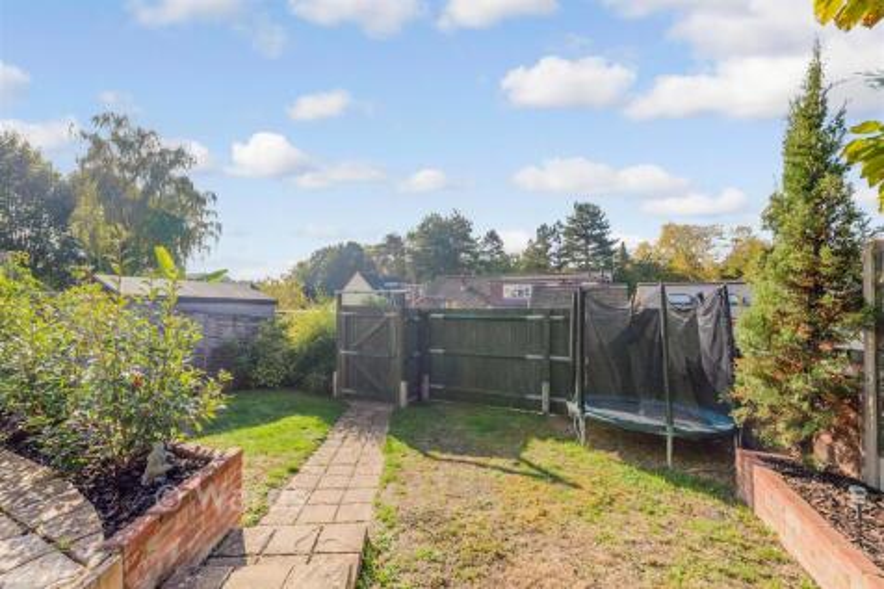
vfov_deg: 81.2
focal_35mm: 14
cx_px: 442
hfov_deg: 104.3
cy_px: 294
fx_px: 344
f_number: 8
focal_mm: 14
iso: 100
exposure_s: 1/320
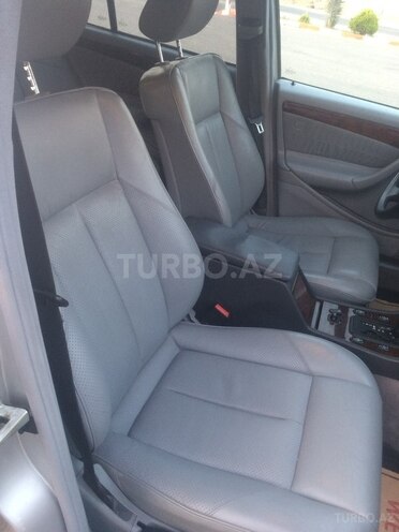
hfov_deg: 48.2
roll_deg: -13.2
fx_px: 446
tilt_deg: -34.0
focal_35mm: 29
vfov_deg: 61.7
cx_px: 200
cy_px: 266
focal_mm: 4.15
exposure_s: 1/33
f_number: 2.2
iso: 160
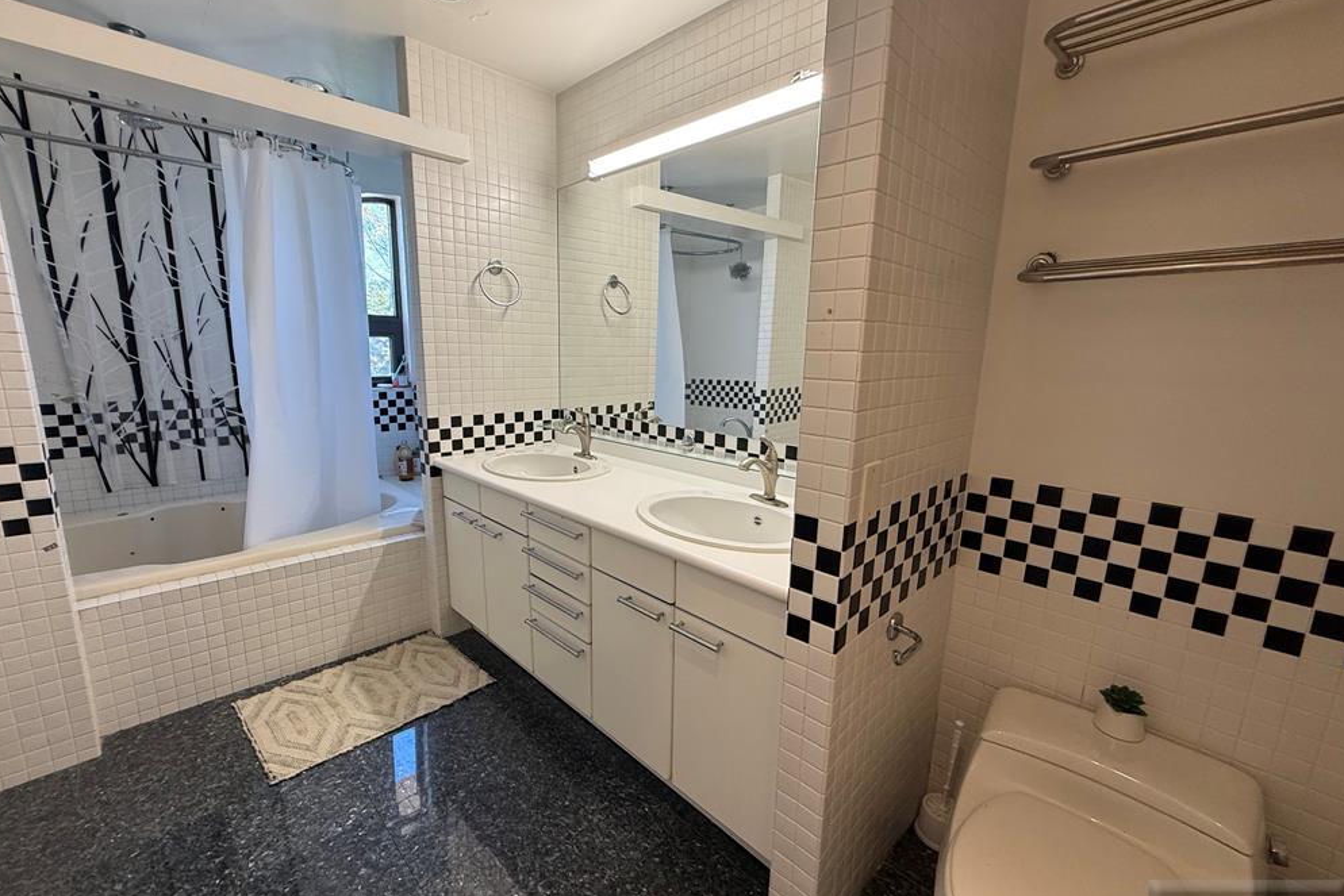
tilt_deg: -10.6
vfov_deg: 77.3
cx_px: 658
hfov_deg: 100.4
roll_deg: -1.1
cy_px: 458
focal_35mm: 15
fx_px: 560
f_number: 2.2
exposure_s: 1/120
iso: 160
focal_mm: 2.22
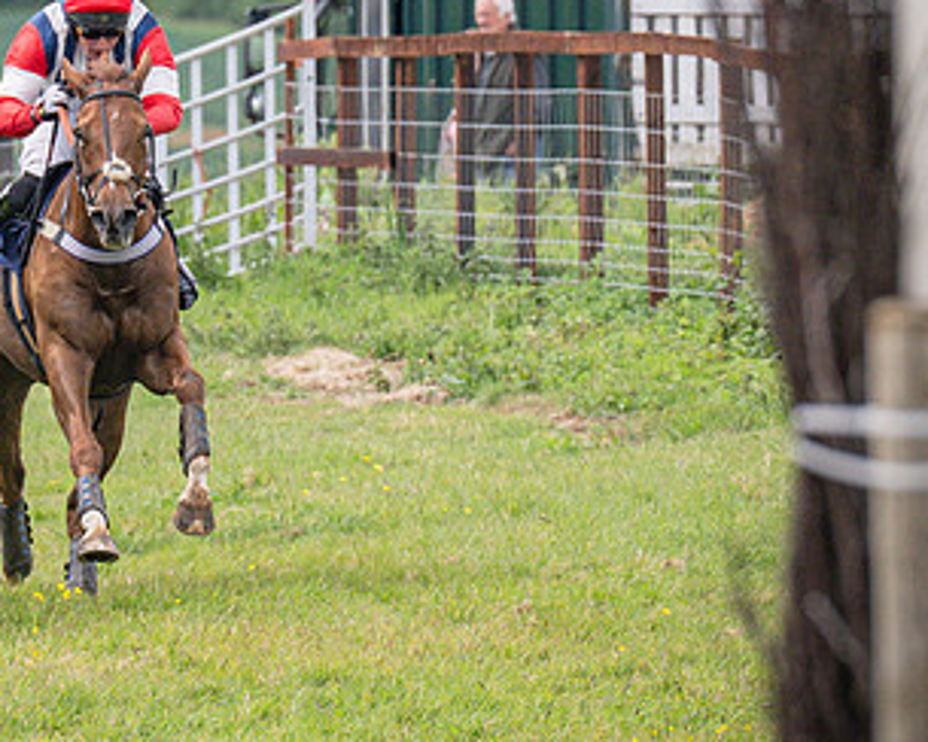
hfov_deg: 2.0
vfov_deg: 1.6
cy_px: 163
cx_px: 256
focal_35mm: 972
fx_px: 26696
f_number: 5
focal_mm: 200
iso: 400
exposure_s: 1/1600
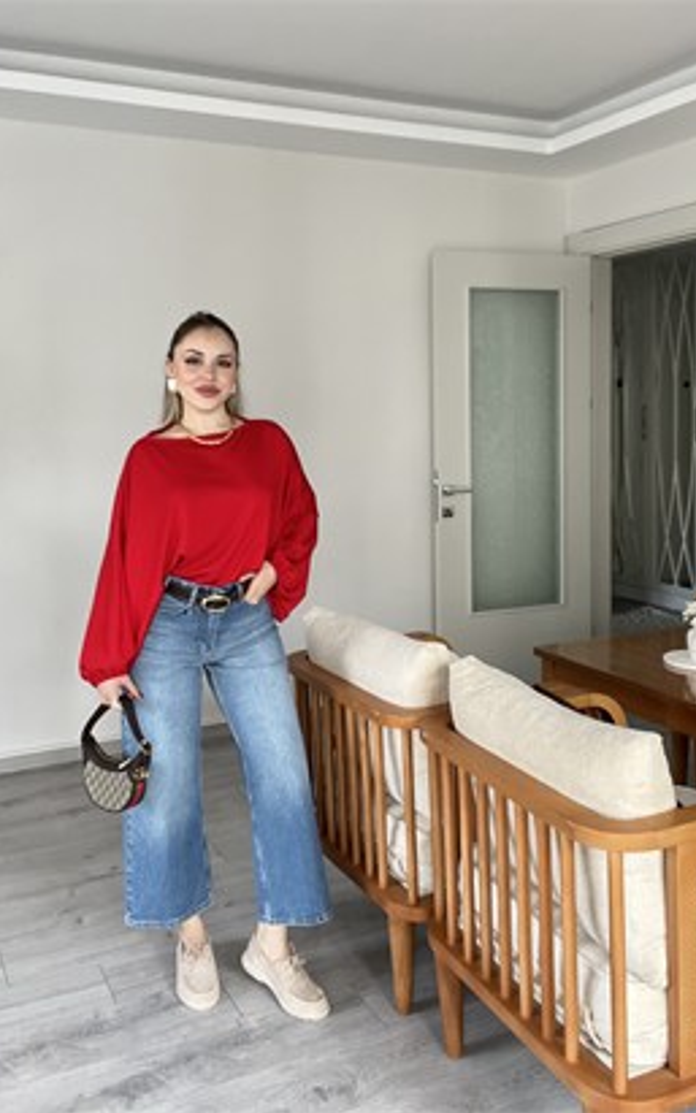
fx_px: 971
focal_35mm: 32
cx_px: 368
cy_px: 556
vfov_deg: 59.6
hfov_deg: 39.4
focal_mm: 2.71
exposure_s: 1/60
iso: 200
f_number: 2.2
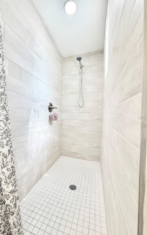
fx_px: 96
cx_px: 63
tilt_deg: -0.3
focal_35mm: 15
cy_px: 118
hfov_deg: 74.4
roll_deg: -1.7
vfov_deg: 101.5
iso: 80
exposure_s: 1/120
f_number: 2.2
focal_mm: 2.22
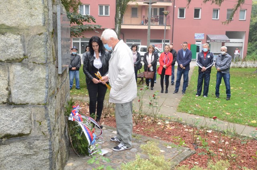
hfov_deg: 53.2
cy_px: 85
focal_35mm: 36
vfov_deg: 36.7
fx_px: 256
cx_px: 128
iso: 500
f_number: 9
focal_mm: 24
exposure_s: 1/50
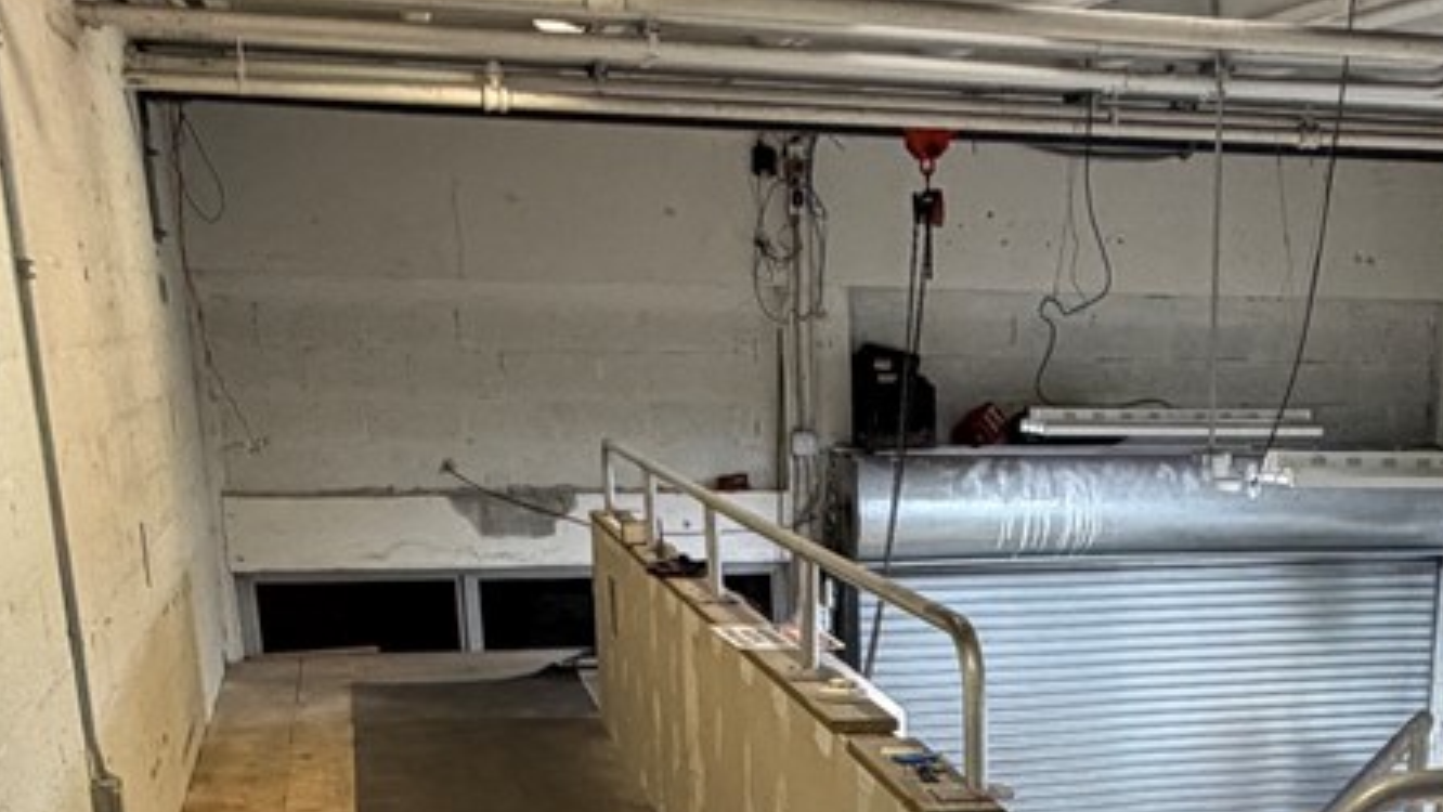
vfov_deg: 20.2
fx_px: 2105
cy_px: 1030
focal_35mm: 55
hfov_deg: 36.7
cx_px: 1128
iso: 250
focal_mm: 2.22
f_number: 2.2
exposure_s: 1/120
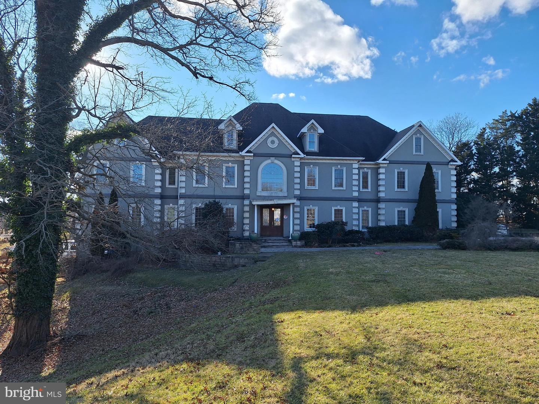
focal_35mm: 23
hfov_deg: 73.9
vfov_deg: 58.9
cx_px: 270
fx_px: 358
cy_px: 202
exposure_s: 1/1567
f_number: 1.8
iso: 40
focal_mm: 5.54
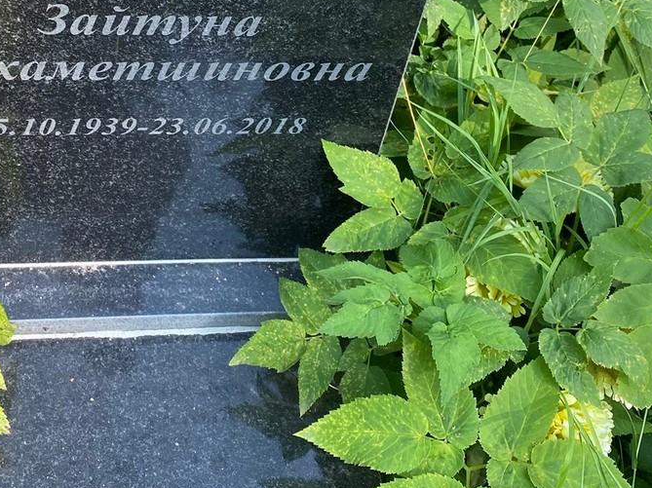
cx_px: 225
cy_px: 52
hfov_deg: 34.1
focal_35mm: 56
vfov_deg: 25.3
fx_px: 1054
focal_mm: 4.25
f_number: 1.8
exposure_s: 1/203
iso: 32
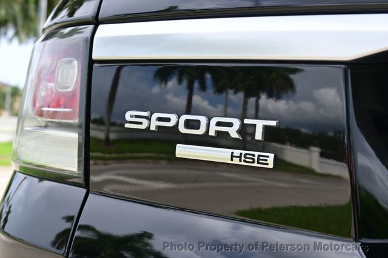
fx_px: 533
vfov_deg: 27.2
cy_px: 129
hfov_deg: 40.0
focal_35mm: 50
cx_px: 194
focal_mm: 33
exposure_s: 1/160
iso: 100
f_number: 6.3
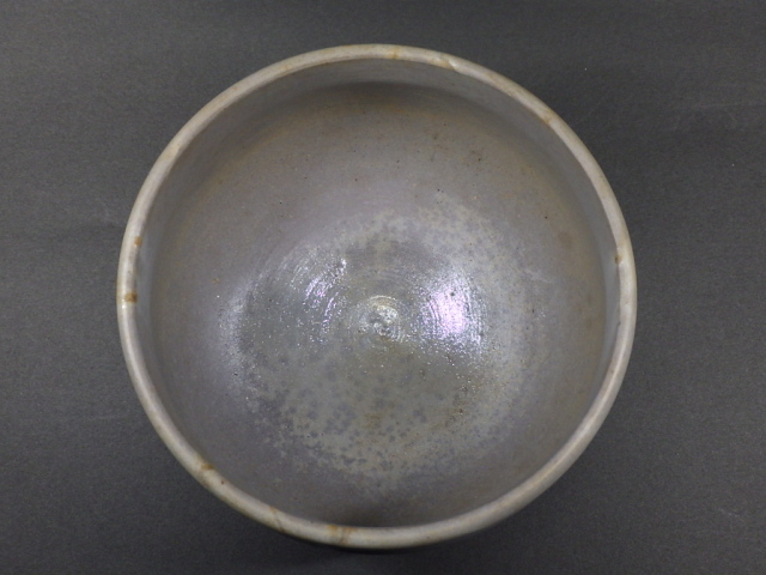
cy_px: 288
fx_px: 1129
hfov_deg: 37.5
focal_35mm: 51
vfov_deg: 28.6
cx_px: 383
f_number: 4.4
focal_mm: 9.1
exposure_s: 1/60
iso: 250
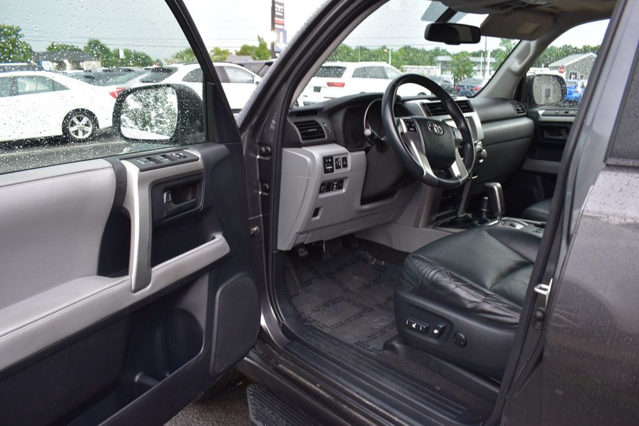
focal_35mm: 27
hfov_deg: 67.4
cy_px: 213
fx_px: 479
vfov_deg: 47.9
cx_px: 320
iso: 400
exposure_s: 1/20
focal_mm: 18
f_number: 6.3
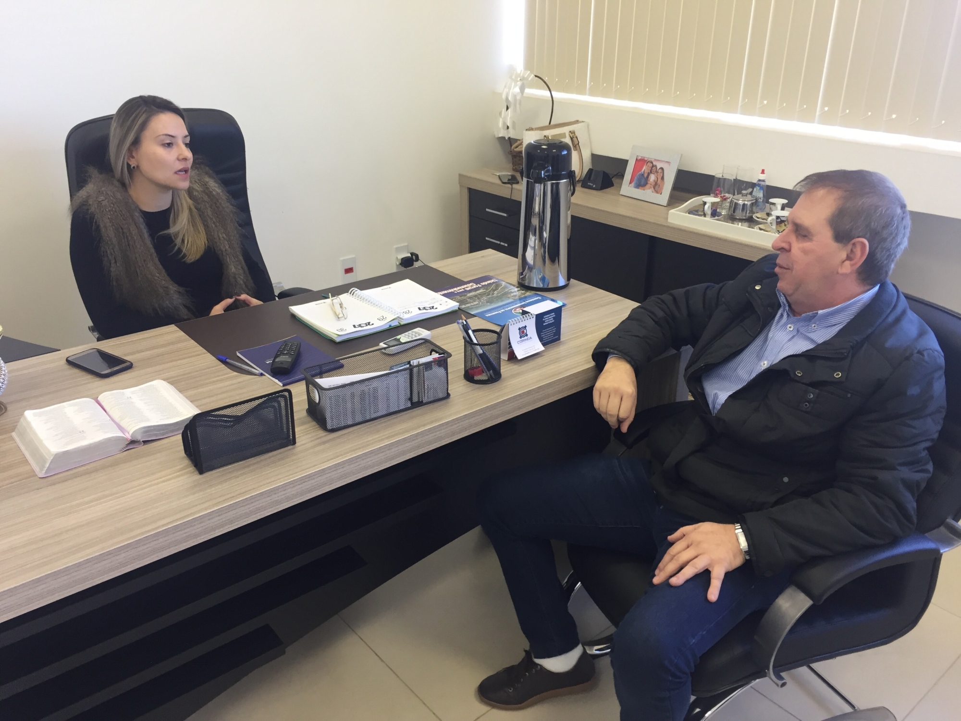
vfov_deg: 48.2
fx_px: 805
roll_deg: -0.7
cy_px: 360
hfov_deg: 61.7
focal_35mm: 29
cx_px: 480
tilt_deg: -25.1
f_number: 2.2
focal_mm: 4.15
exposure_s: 1/30
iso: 64
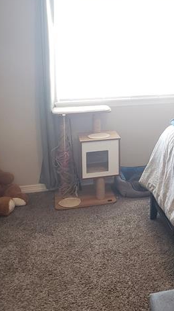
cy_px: 76
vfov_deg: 42.3
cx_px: 186
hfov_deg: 24.0
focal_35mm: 47
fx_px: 386
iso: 500
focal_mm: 4.3
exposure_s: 1/60
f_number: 2.4
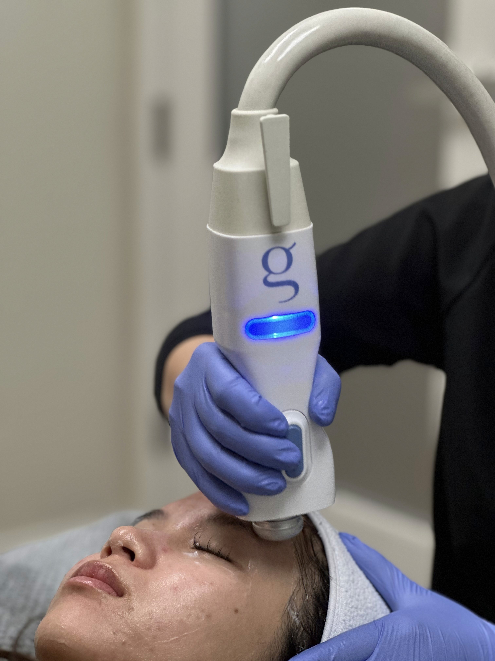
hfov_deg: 19.1
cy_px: 330
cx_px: 248
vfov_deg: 25.3
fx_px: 1468
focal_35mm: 77
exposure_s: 1/60
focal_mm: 9
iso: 160
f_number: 2.8
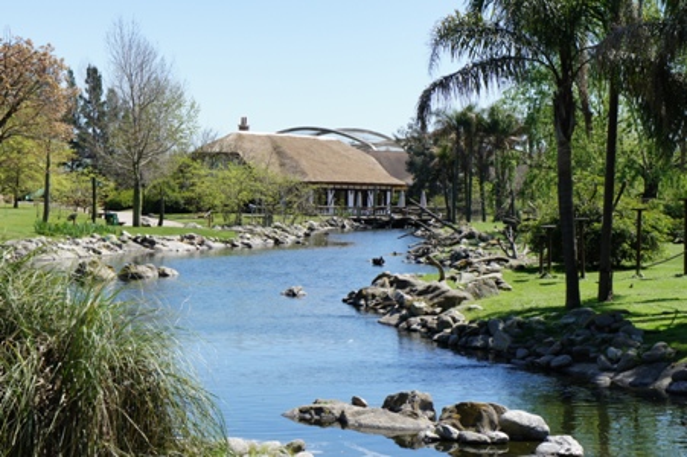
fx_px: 1573
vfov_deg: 16.5
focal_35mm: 82
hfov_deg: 24.6
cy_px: 228
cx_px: 344
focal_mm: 55
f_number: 13
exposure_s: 1/160
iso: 200
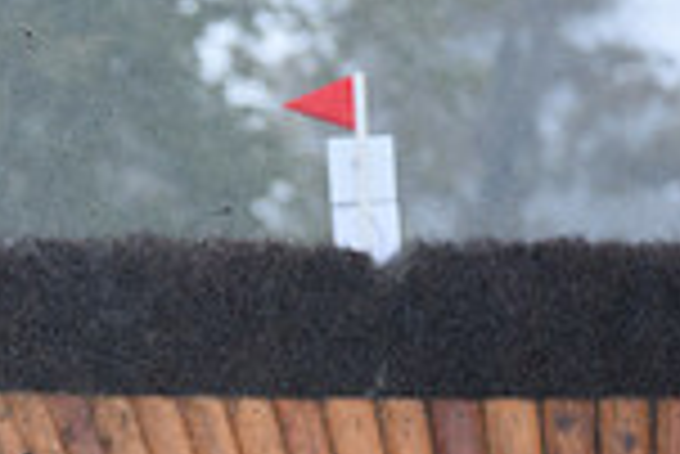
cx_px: -590
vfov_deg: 1.3
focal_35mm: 1035
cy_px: 135
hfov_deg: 2.0
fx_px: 19568
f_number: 5.6
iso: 1100
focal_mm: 270
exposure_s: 1/1000
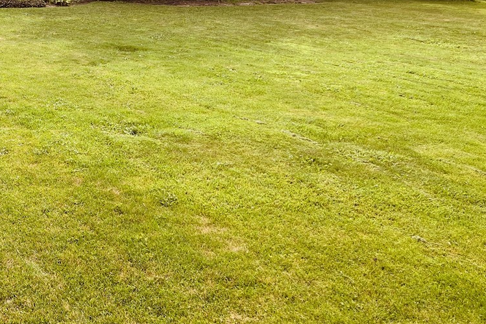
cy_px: -16
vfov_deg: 24.5
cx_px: 56
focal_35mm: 52
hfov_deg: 36.1
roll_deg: -0.6
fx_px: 702
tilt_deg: -3.4
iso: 50
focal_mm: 5.7
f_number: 1.5
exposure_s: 1/1645
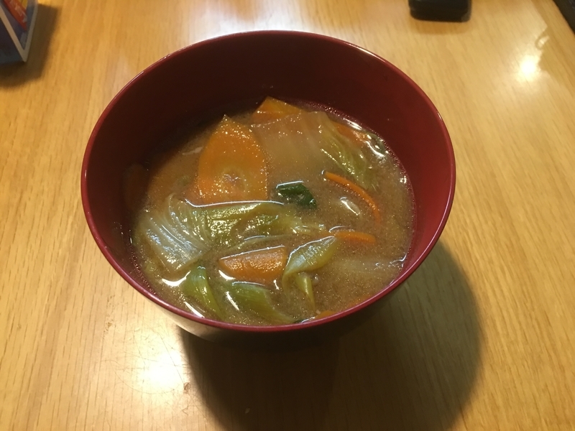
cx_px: 288
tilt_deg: -56.9
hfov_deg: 61.7
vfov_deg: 48.2
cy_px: 216
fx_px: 482
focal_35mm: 29
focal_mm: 4.15
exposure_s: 1/8
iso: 100
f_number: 2.2
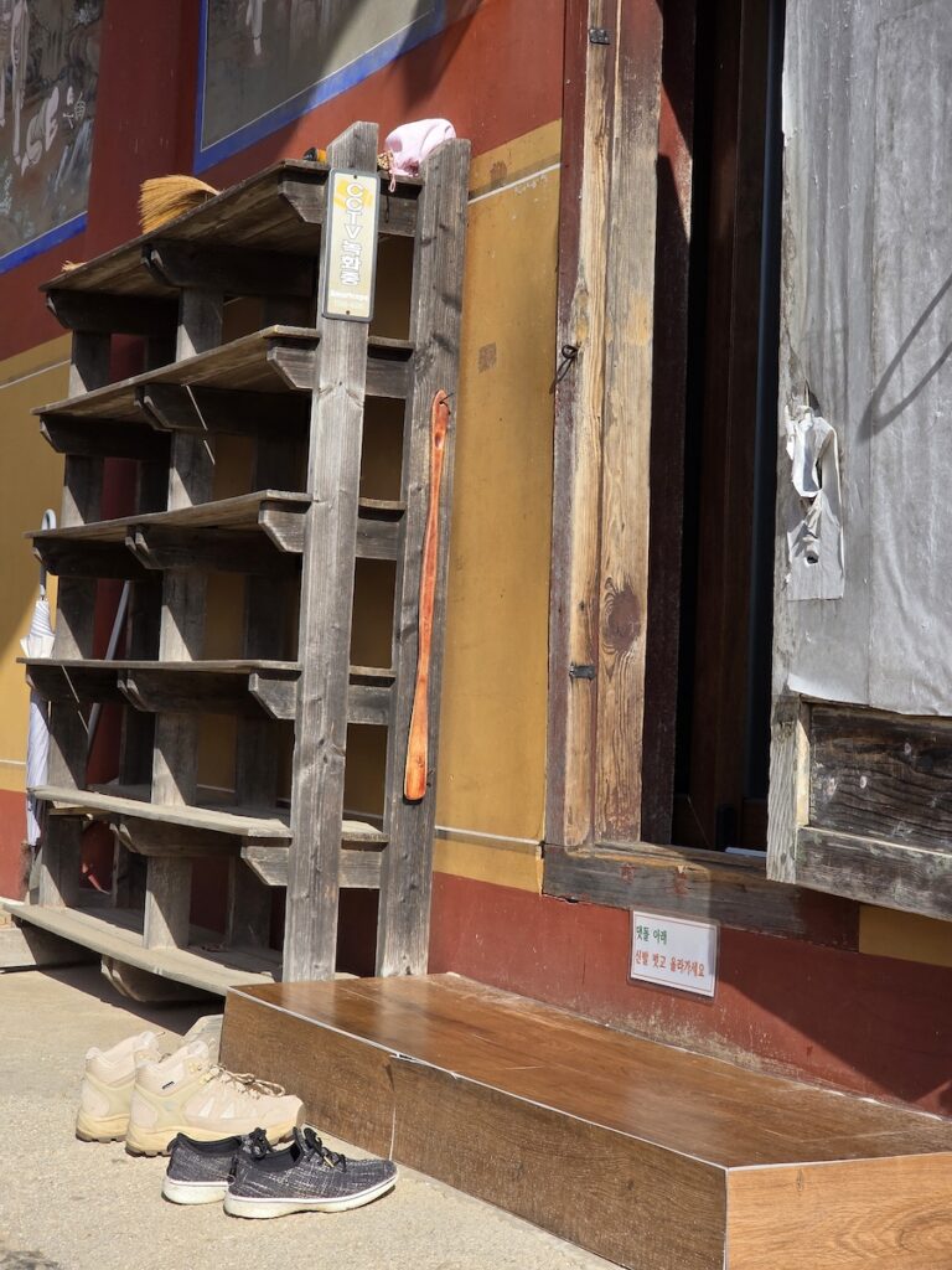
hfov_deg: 21.3
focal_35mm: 69
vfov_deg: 28.2
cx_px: 476
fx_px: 2530
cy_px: 635
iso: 50
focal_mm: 7.9
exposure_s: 1/1654
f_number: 2.4
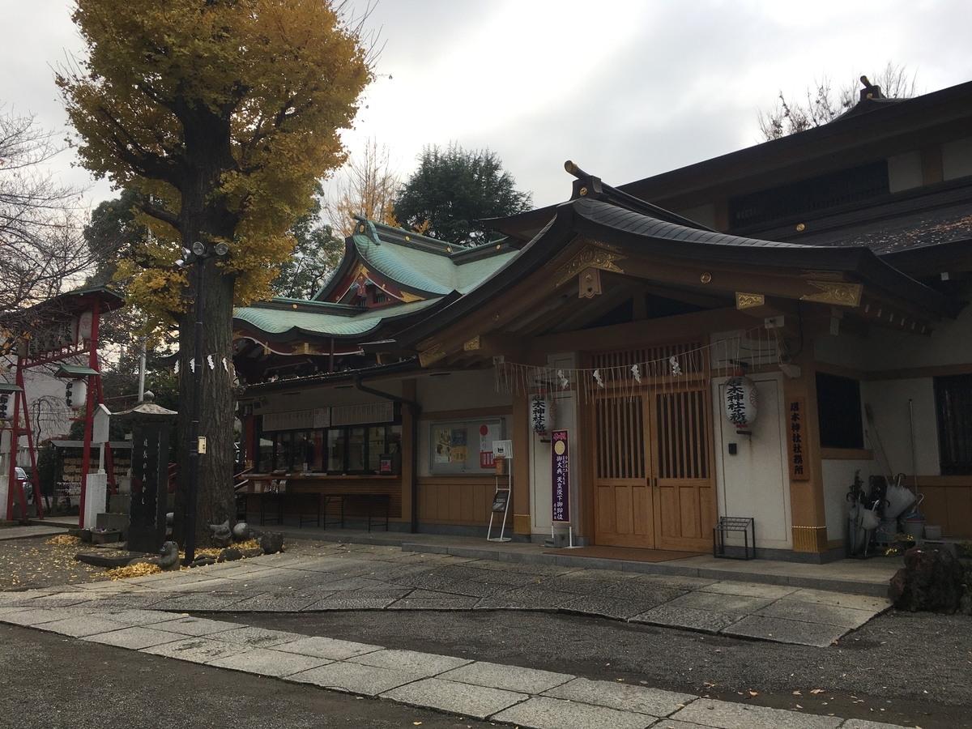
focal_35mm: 29
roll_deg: -0.9
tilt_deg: +9.4
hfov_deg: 61.7
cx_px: 486
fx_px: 814
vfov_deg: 48.2
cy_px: 364
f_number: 2.2
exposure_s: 1/601
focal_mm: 4.15
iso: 25
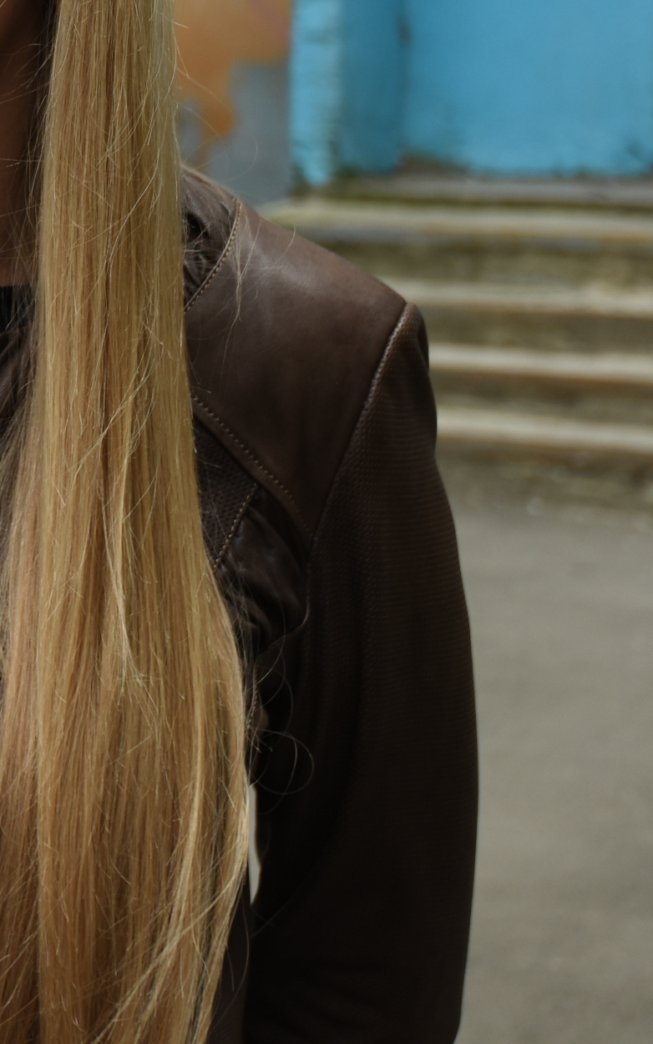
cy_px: 25
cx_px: -343
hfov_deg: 11.9
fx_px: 2989
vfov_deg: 19.3
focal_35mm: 105
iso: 400
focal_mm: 35
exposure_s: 1/640
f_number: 4
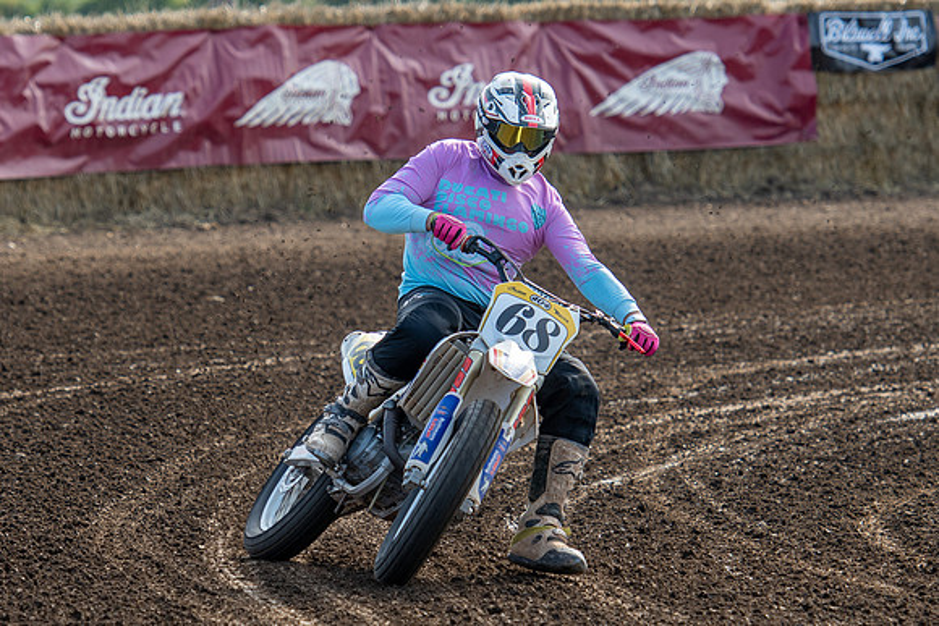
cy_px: 409
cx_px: 449
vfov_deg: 4.6
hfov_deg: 6.9
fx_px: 7740
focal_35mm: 297
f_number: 4
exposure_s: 1/500
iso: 100
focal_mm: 140
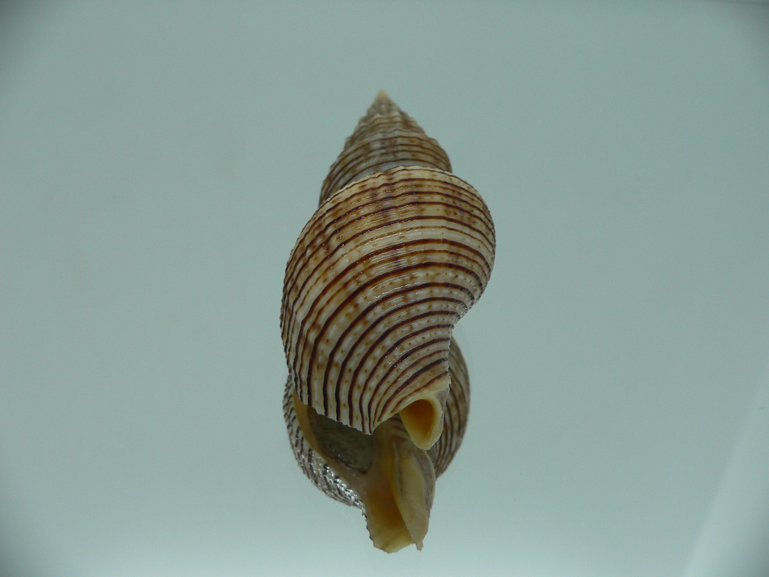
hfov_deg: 52.6
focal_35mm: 35
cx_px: 384
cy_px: 288
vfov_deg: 40.7
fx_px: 778
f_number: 2.8
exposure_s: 1/60
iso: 80
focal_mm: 4.6
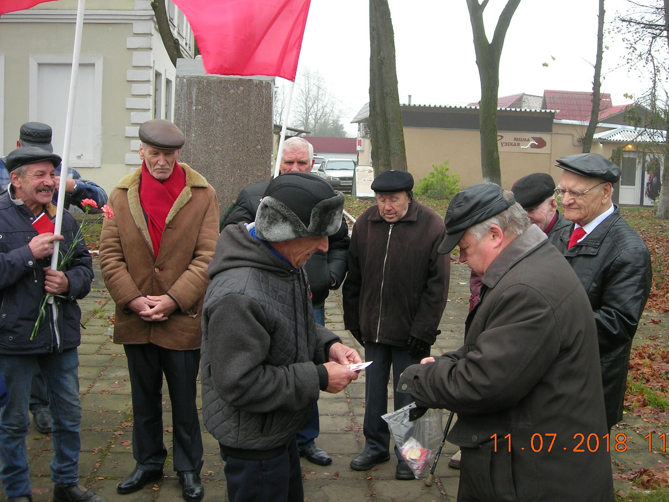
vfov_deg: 37.7
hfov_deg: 49.0
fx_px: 734
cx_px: 334
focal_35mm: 38
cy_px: 251
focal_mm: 7.8
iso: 64
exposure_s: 1/118
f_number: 2.8
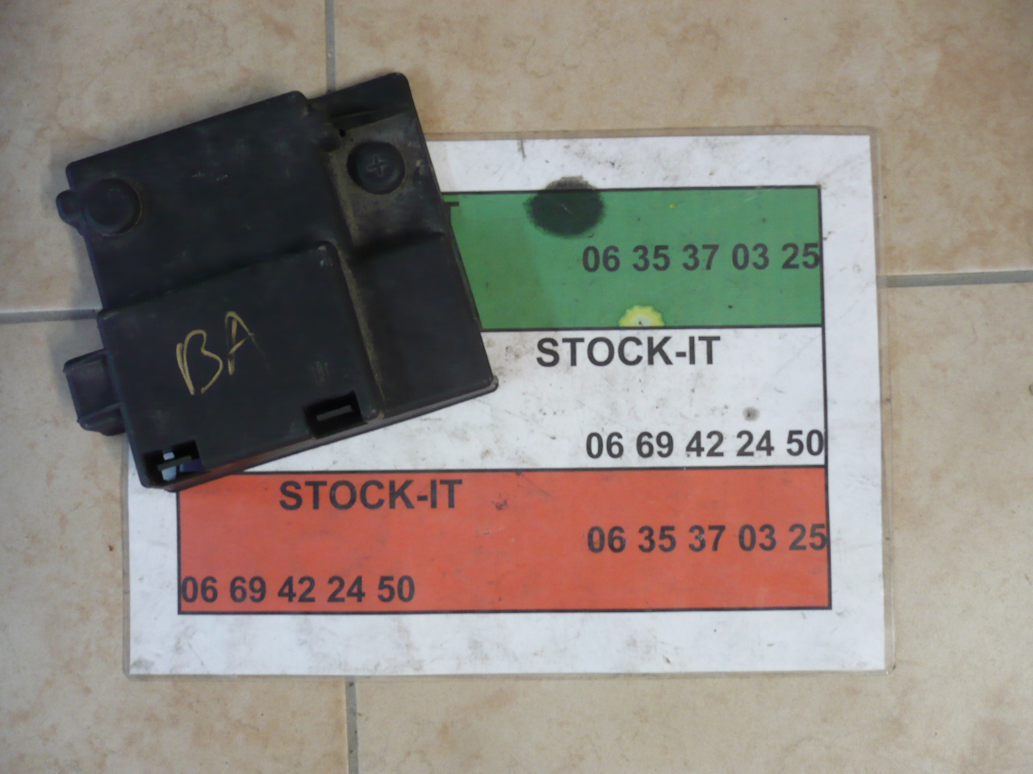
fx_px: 1044
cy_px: 387
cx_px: 516
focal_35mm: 35
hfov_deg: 52.6
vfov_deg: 40.7
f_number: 2.8
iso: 200
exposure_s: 1/13
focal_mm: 5.8
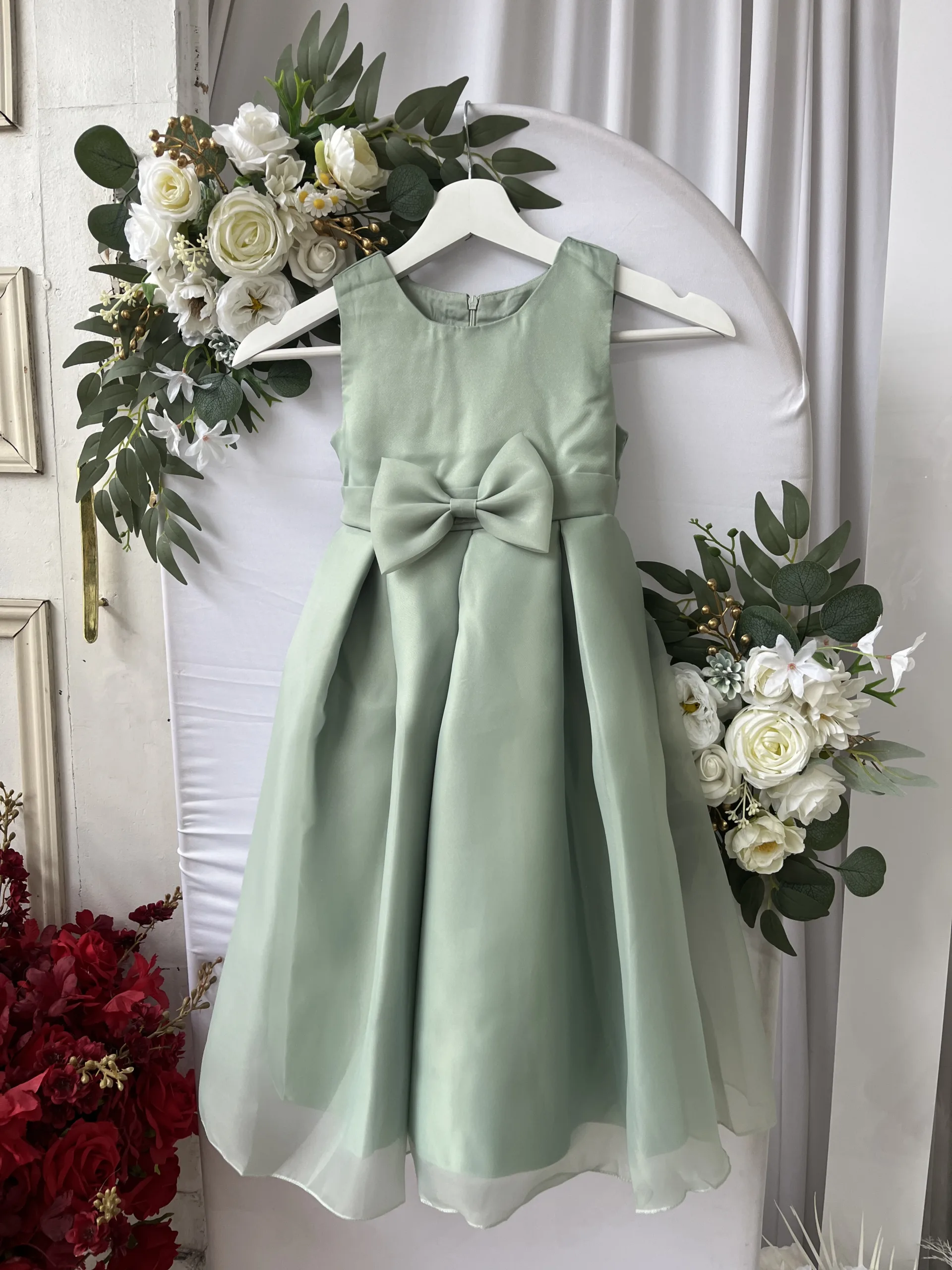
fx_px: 953
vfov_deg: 67.3
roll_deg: -0.7
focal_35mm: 26
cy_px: 635
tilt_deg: -10.6
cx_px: 476
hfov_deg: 53.1
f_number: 1.6
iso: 80
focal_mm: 5.1
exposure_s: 1/100
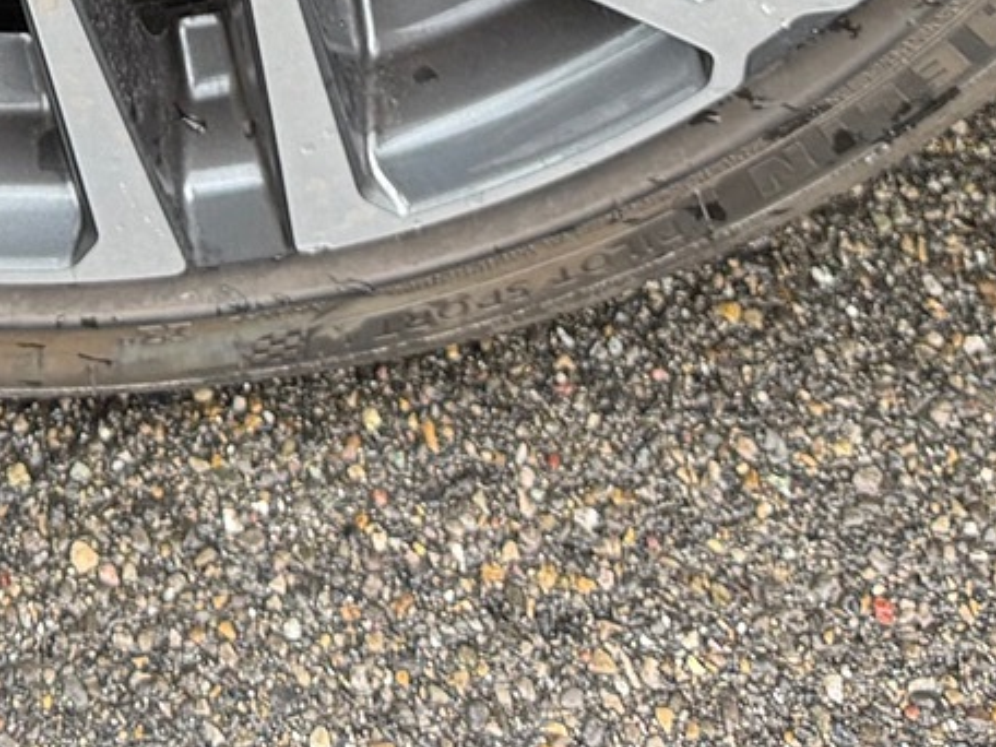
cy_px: -815
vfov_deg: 12.2
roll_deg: +2.1
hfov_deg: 18.0
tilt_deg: -34.7
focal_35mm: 106
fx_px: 3050
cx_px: -24
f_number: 1.78
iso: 125
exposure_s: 1/121
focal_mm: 6.76
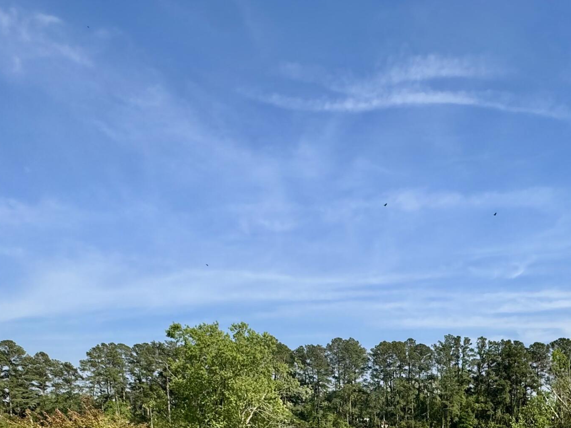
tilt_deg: -4.8
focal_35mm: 31
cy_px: 460
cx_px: 364
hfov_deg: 57.5
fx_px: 511
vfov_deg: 38.4
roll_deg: +0.0
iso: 50
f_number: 2.2
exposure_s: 1/2494
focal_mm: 2.22
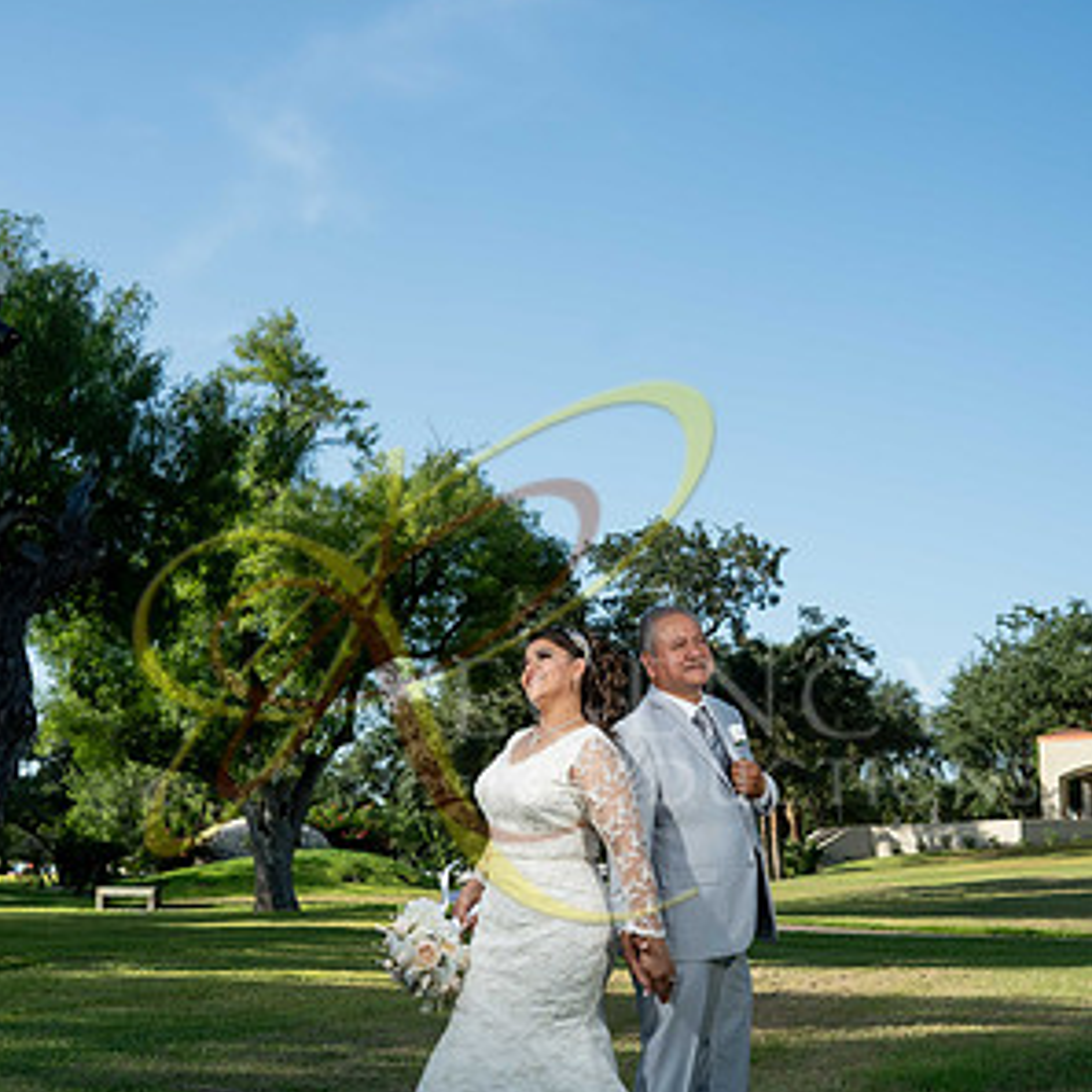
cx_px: 544
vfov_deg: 37.4
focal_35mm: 45
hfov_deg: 37.6
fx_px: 1606
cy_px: 654
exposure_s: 1/2000
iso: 500
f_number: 4.5
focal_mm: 35
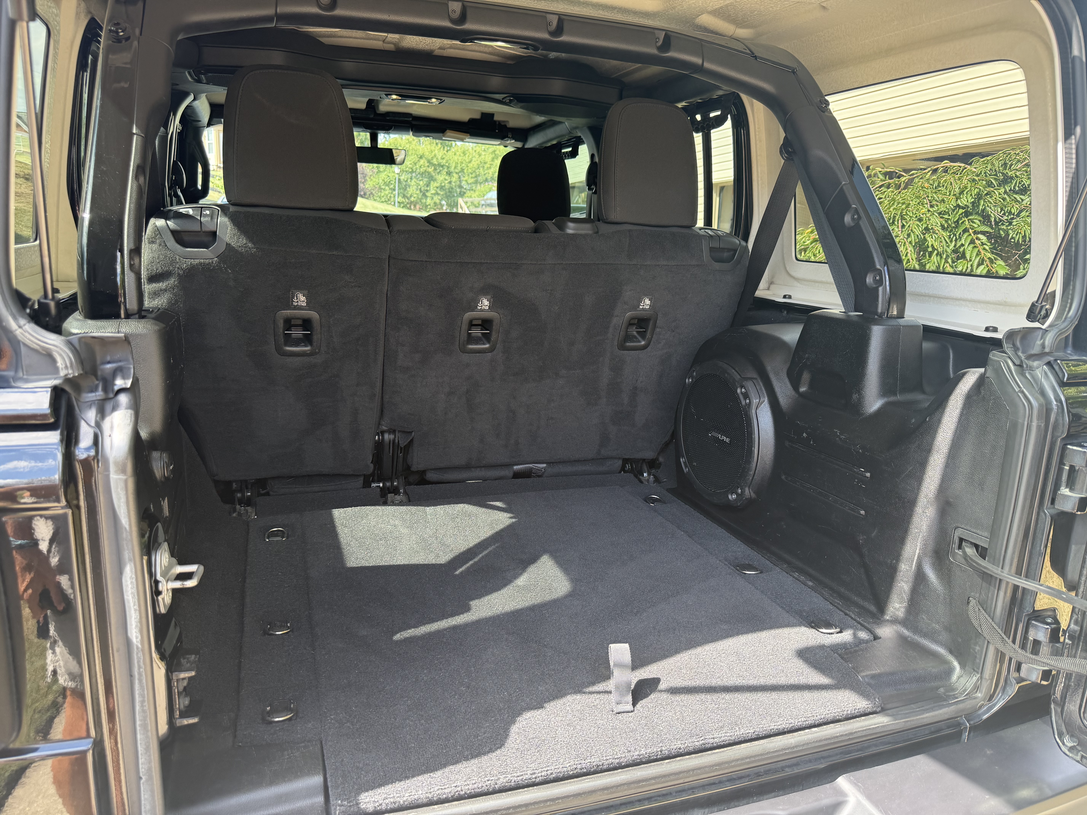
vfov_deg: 56.8
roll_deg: -1.9
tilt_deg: -11.7
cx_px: 544
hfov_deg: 71.6
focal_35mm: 24
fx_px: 754
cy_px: 408
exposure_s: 1/265
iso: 100
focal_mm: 6.76
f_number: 1.78
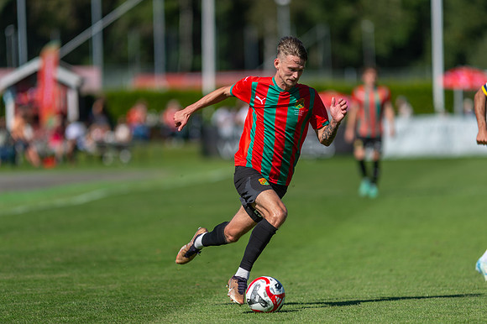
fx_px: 4056
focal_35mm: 300
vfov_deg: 4.6
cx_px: 244
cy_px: 162
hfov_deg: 6.9
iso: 100
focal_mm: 300
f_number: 3.2
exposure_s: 1/1600
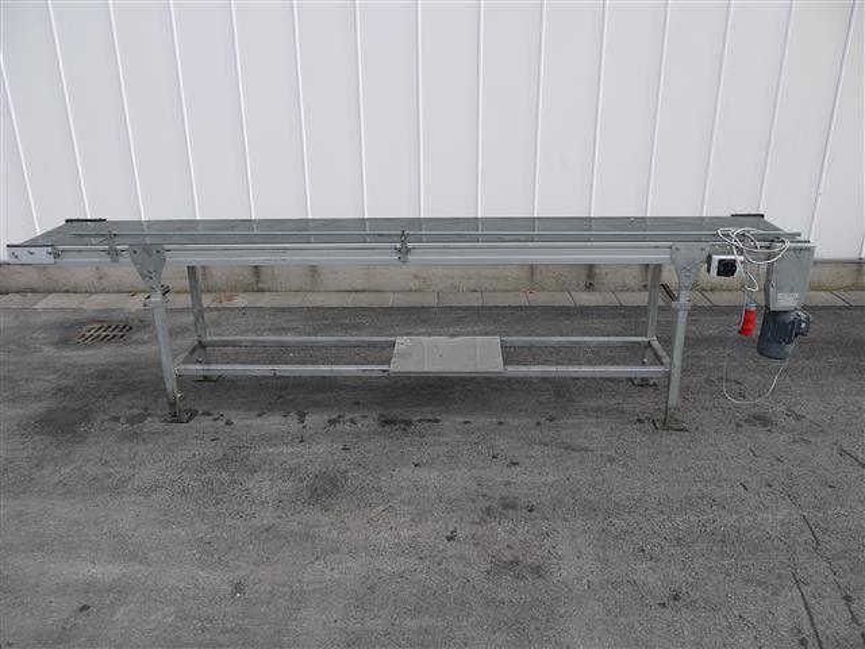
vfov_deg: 46.8
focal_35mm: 30
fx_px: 750
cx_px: 432
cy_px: 324
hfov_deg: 60.0
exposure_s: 1/250
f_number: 5.6
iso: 100
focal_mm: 15
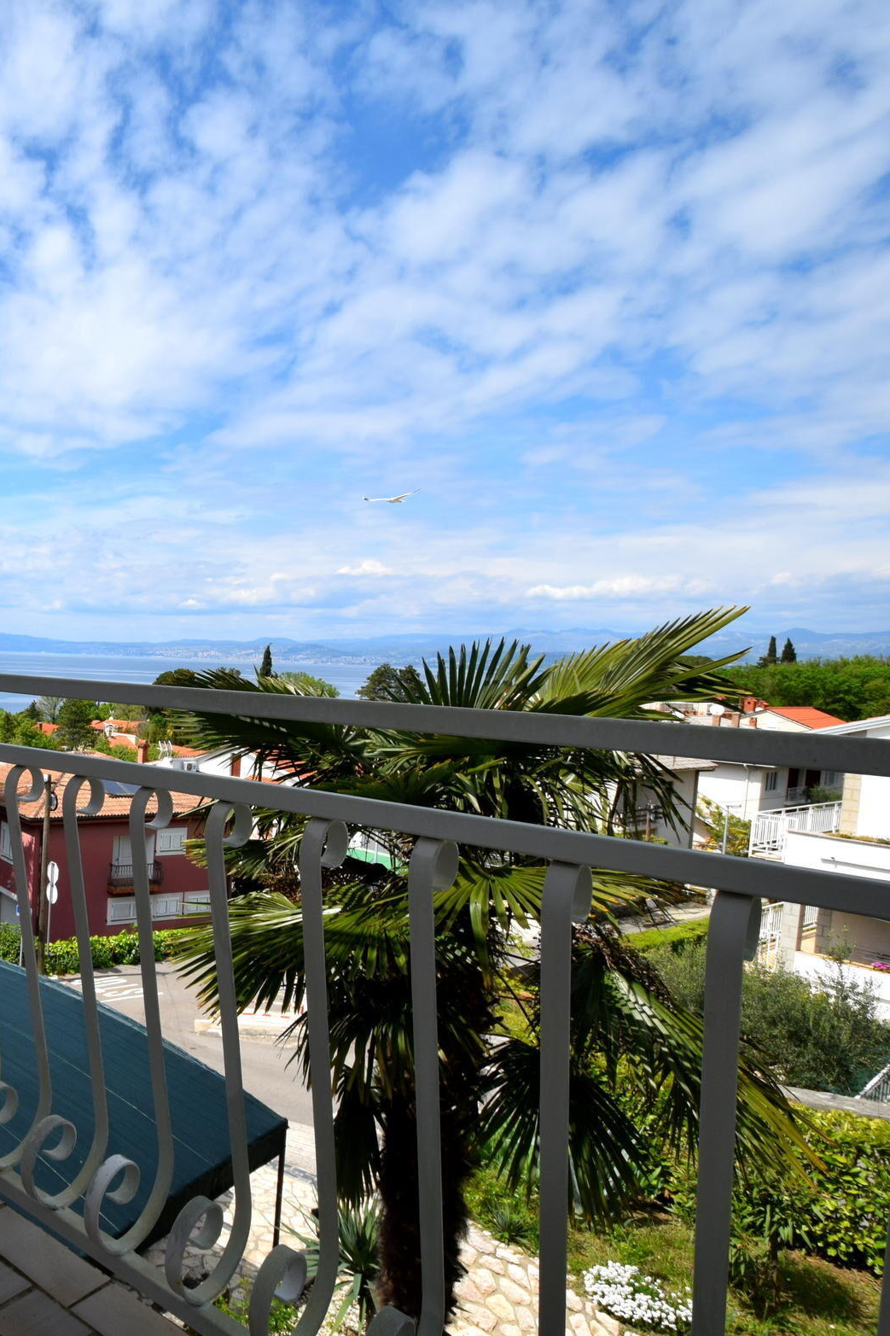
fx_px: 853
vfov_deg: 76.1
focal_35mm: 23
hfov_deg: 42.6
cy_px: 678
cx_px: -98
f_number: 10
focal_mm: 10
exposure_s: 1/400
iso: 200
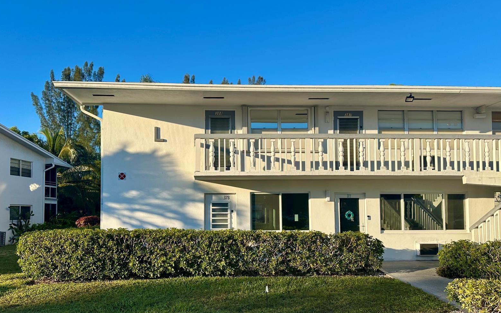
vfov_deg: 47.5
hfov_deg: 70.4
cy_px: 170
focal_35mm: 26
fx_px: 355
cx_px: 252
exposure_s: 1/2967
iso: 80
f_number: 1.78
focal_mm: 6.86
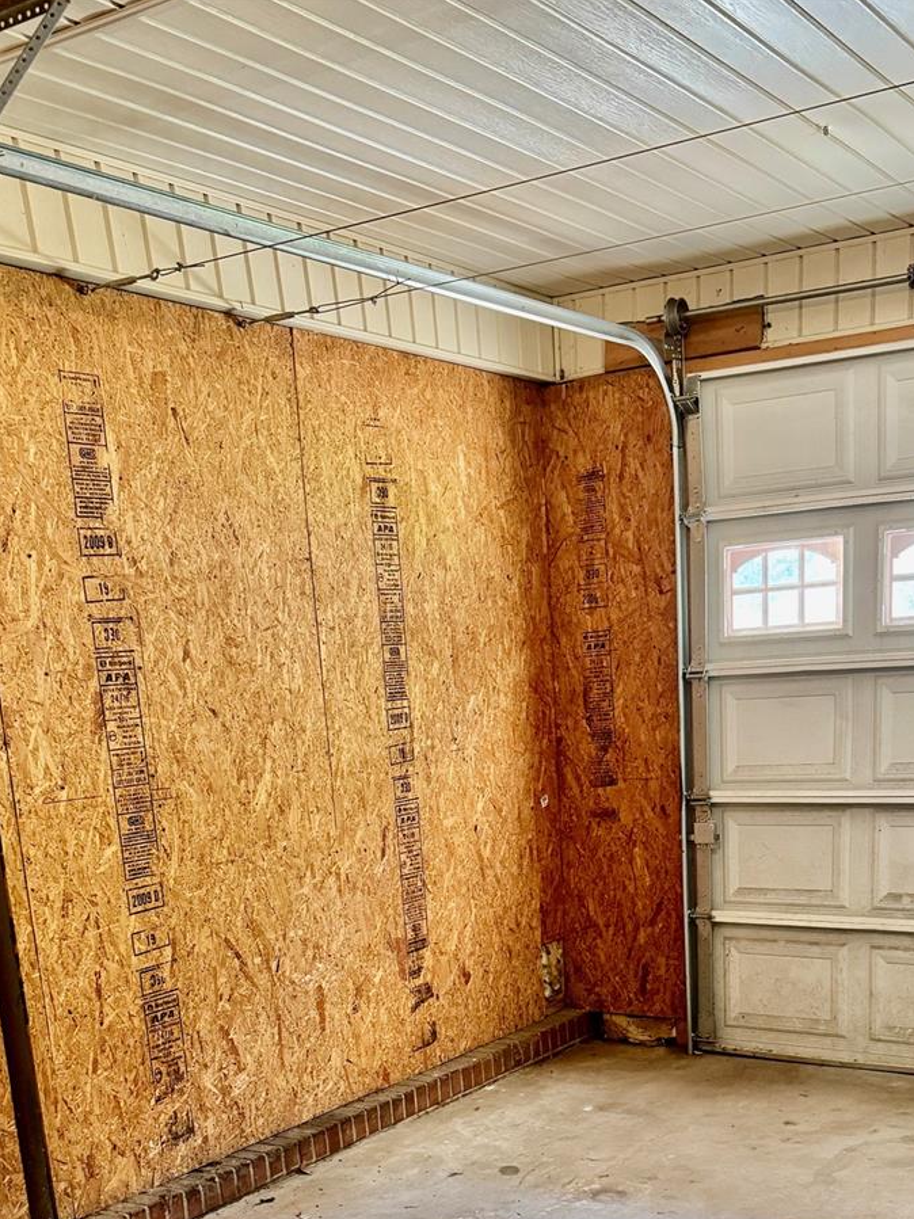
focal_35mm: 41
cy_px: 1037
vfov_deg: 42.9
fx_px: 1444
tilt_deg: -14.6
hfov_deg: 35.1
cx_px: 518
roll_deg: +3.8
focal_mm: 6.76
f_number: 1.78
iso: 400
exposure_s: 1/60
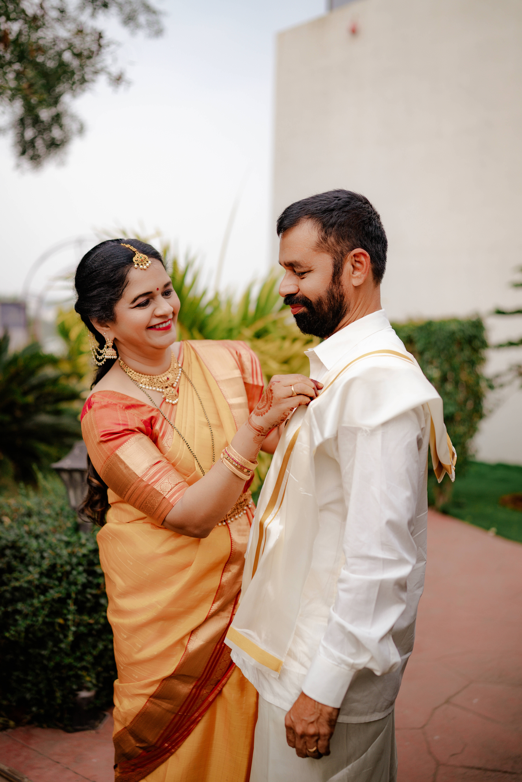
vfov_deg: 54.4
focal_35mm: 35
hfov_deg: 37.9
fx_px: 761
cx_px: 261
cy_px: 391
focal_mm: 35
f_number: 1.6
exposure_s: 1/800
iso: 200
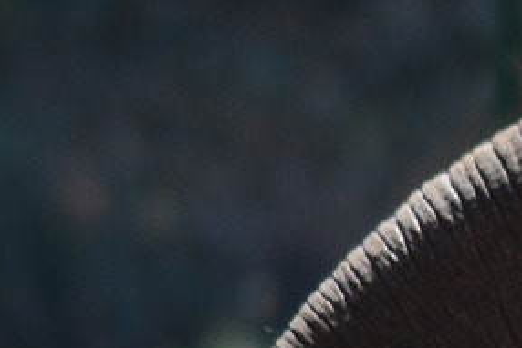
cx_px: 1356
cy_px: 355
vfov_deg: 0.5
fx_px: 36470
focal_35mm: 2514
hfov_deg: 0.8
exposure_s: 1/400
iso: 200
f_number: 5.6
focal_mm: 300
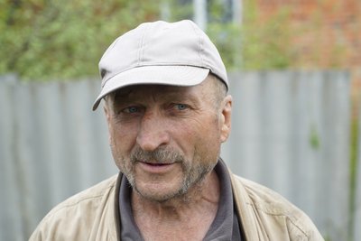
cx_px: 180
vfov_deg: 19.7
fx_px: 692
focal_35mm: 69
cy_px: 120
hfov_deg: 29.2
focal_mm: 69
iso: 100
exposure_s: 1/250
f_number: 4.5
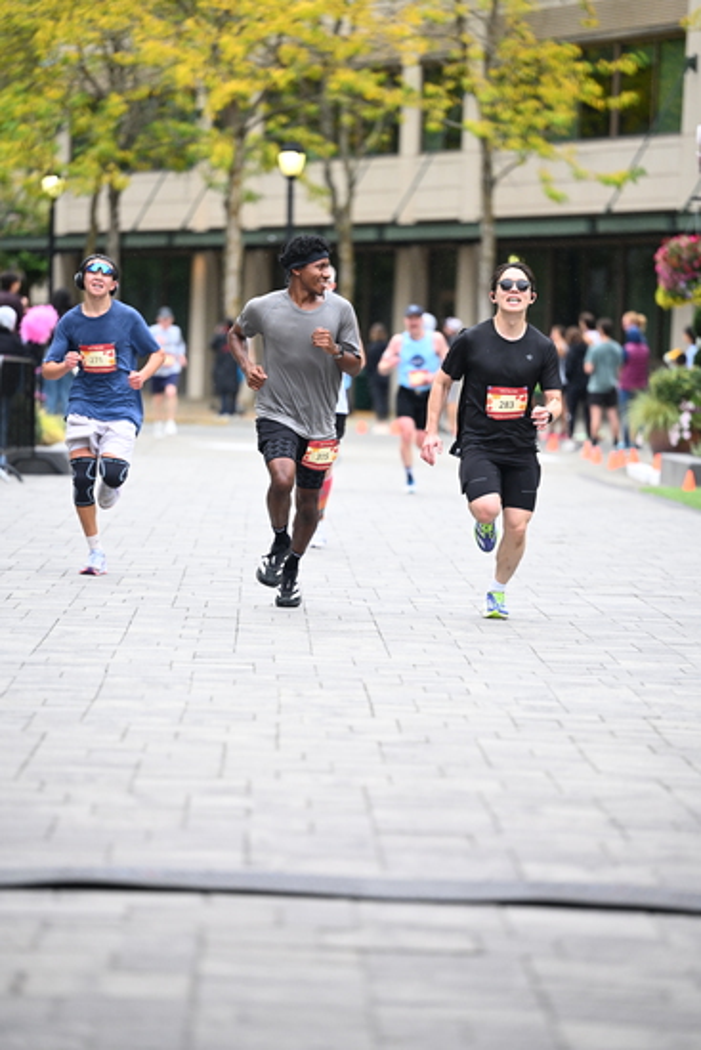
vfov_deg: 13.2
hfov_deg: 8.9
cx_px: 350
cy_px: 525
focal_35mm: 155
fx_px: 4524
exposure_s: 1/1600
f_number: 2.8
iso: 1250
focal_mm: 155
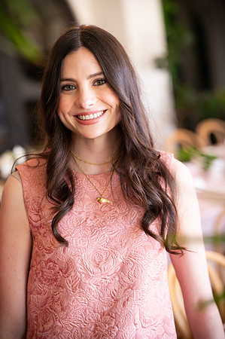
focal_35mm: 90
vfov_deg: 22.6
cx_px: 112
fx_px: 846
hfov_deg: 15.2
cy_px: 170
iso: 1000
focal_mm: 90
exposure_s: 1/160
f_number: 3.2
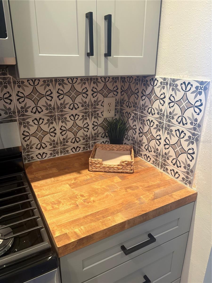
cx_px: 106
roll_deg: -0.8
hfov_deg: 53.1
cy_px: 142
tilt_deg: -19.8
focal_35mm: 26
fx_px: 212
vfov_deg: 67.3
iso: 200
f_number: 1.6
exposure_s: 1/60
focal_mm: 5.96
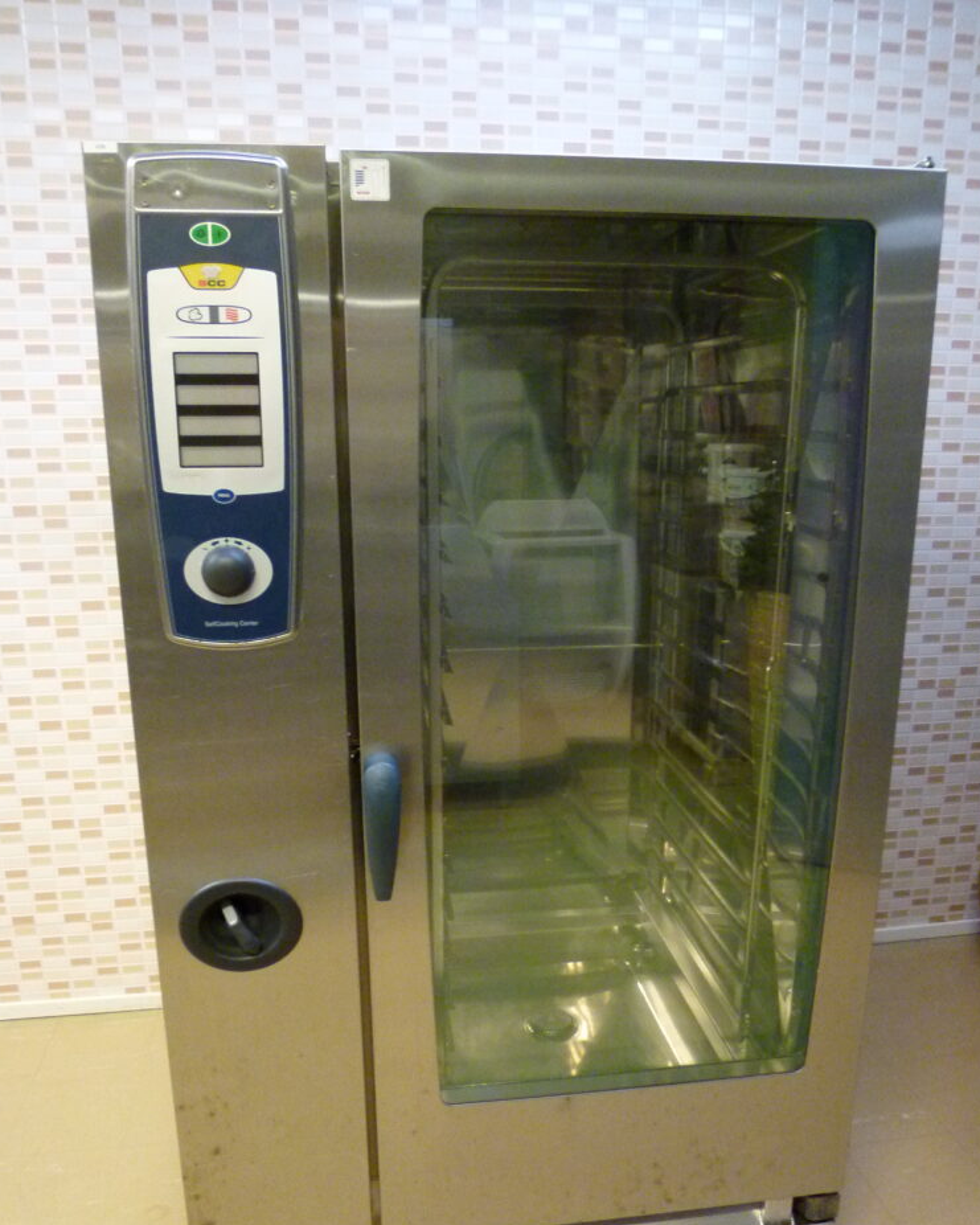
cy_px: 695
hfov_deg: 53.2
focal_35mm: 27
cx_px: 487
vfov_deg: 63.8
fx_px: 979
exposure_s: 1/60
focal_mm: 4.3
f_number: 2.2
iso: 400
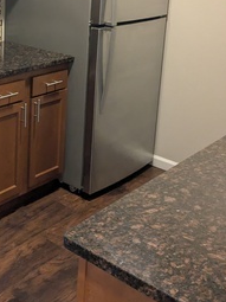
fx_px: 462
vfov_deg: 35.2
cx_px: 8
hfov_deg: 26.3
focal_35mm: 53
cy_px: 65
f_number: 1.73
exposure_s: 1/120
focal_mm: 4.38
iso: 728
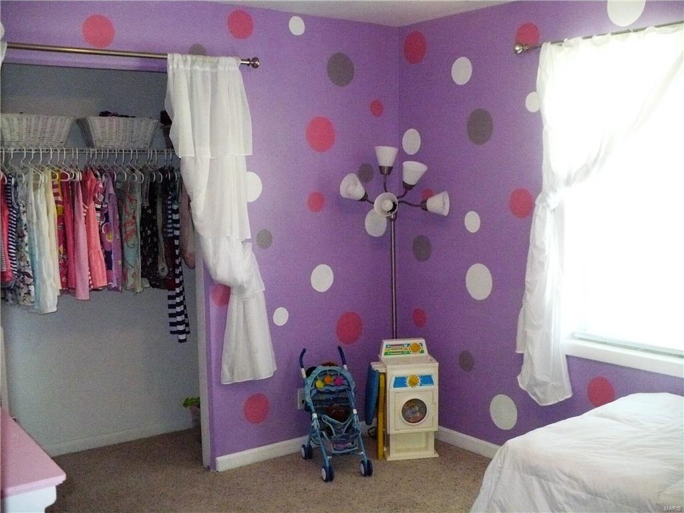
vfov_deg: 38.7
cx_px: 342
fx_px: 731
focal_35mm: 37
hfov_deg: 50.1
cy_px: 256
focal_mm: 6.1
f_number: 2.8
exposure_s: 1/50
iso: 800
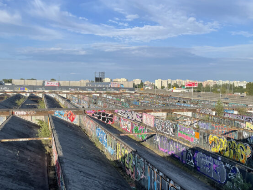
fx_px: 263
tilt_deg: -7.3
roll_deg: -1.1
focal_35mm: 36
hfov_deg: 51.3
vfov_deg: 39.3
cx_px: 135
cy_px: 122
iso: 32
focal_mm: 4.2
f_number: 1.6
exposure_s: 1/2564
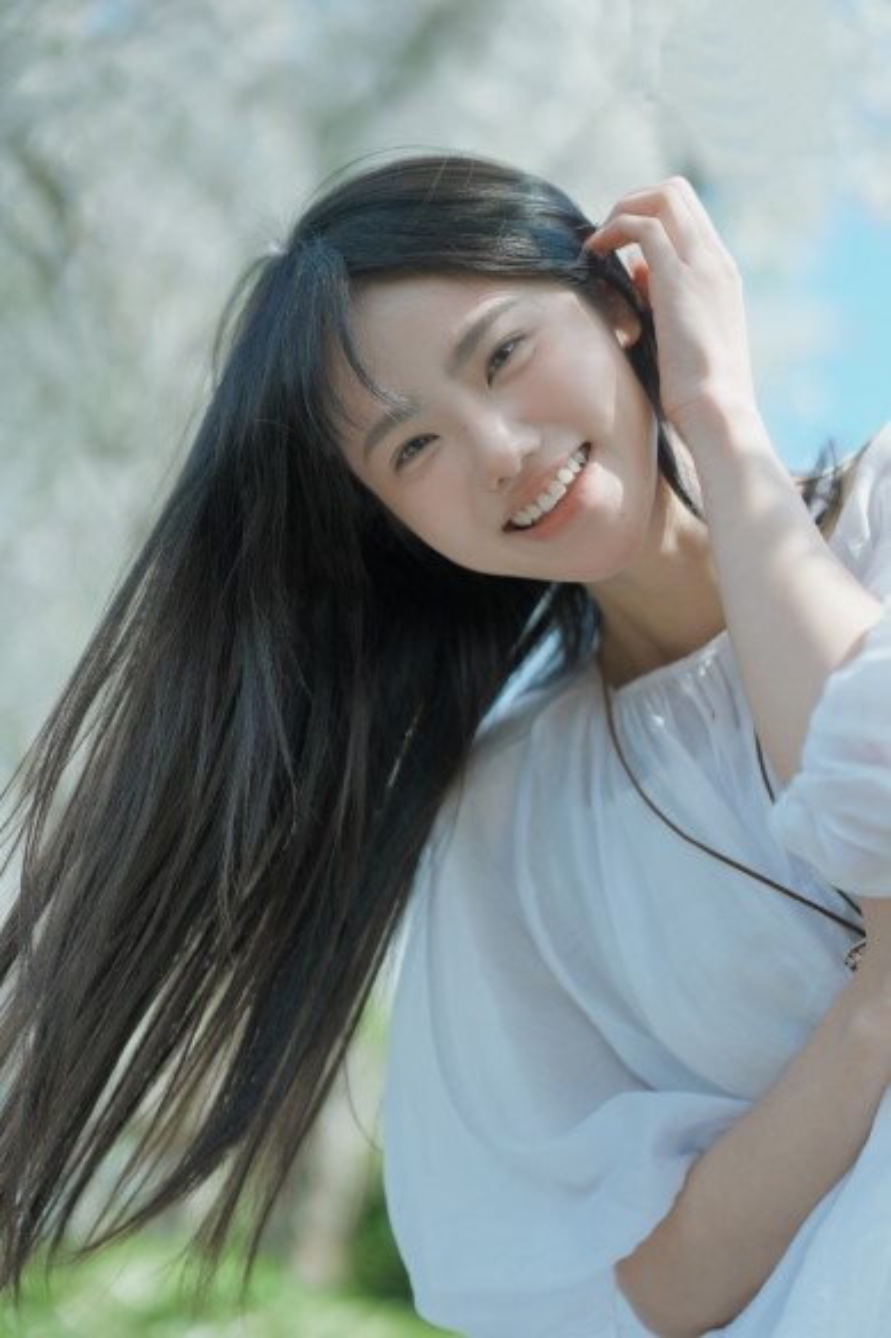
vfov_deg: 28.9
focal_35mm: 70
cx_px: 446
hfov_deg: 19.4
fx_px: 2600
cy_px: 669
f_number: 2
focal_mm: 70
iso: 125
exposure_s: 1/4000
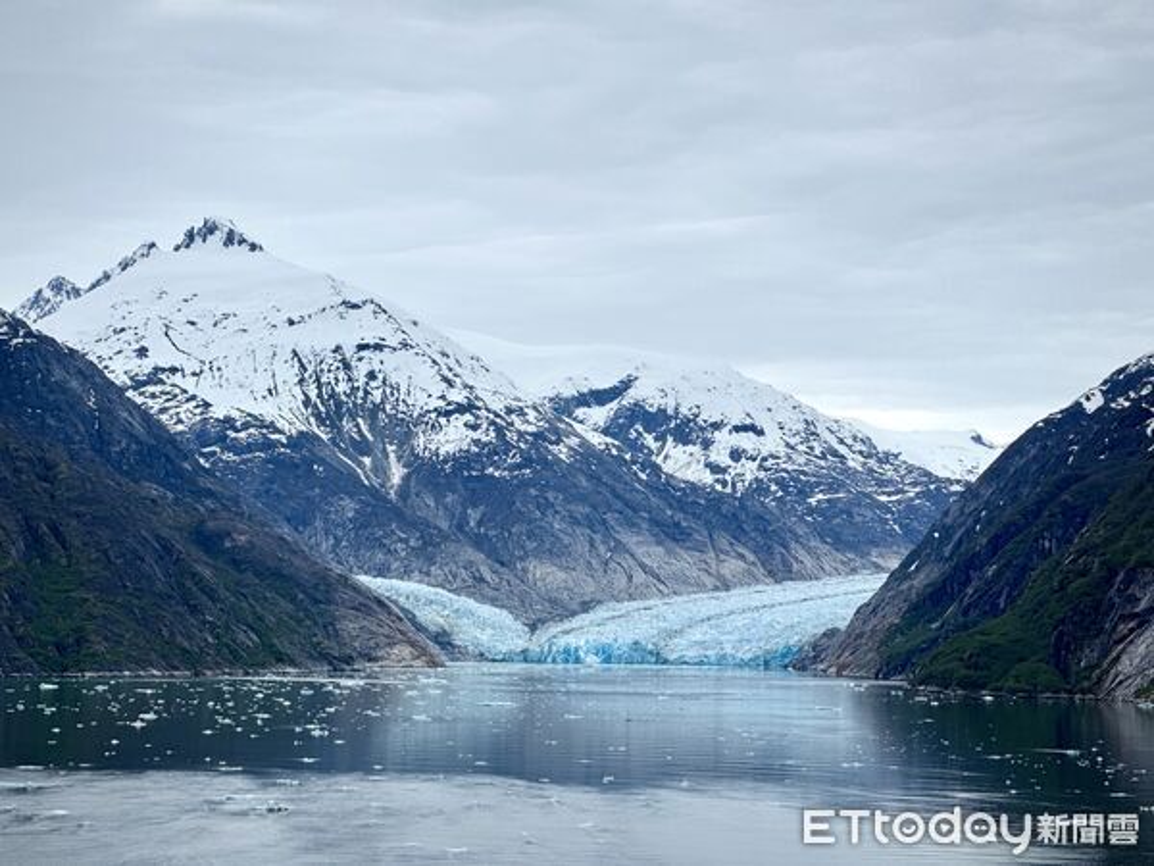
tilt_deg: +4.1
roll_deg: -0.1
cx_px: 577
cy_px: 433
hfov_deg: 25.3
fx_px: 2567
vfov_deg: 19.1
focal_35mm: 77
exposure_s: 1/827
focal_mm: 9
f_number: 2.8
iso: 25
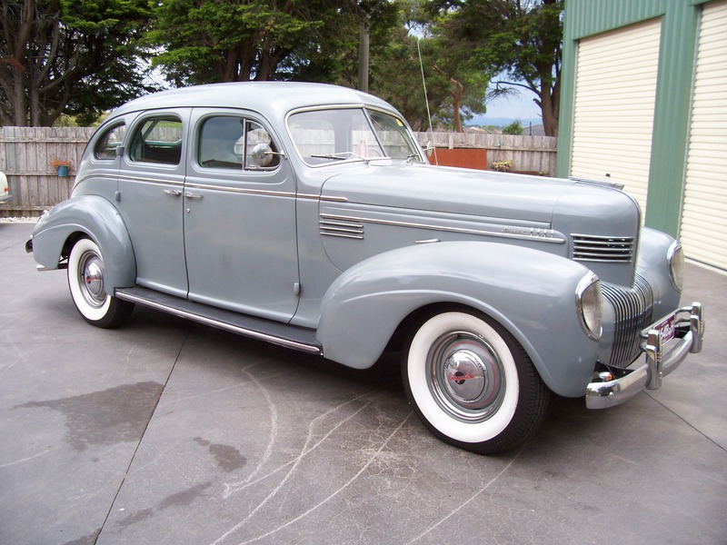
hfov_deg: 54.0
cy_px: 272
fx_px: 714
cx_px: 364
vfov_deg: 41.8
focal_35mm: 34
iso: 80
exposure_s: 1/401
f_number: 2.7
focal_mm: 5.6
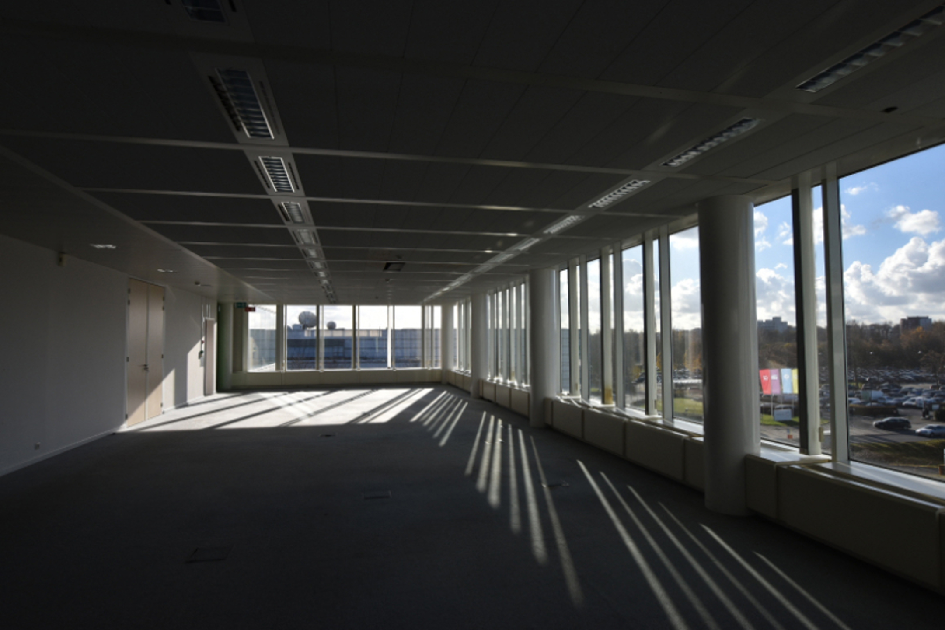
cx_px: 472
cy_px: 315
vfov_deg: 59.5
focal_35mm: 21
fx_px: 551
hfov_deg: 81.2
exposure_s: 1/320
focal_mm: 14
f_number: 8
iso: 200
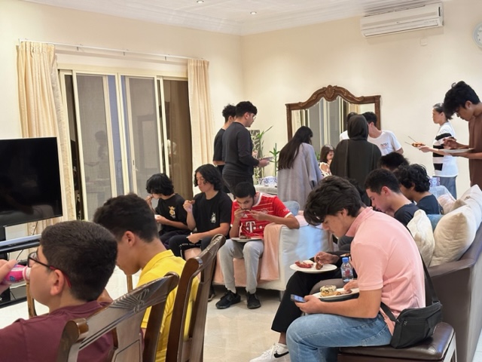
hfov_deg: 39.7
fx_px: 668
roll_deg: +3.4
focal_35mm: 48
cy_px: 181
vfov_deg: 30.3
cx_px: 241
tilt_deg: -5.1
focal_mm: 6.86
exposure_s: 1/33
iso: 250
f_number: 1.78
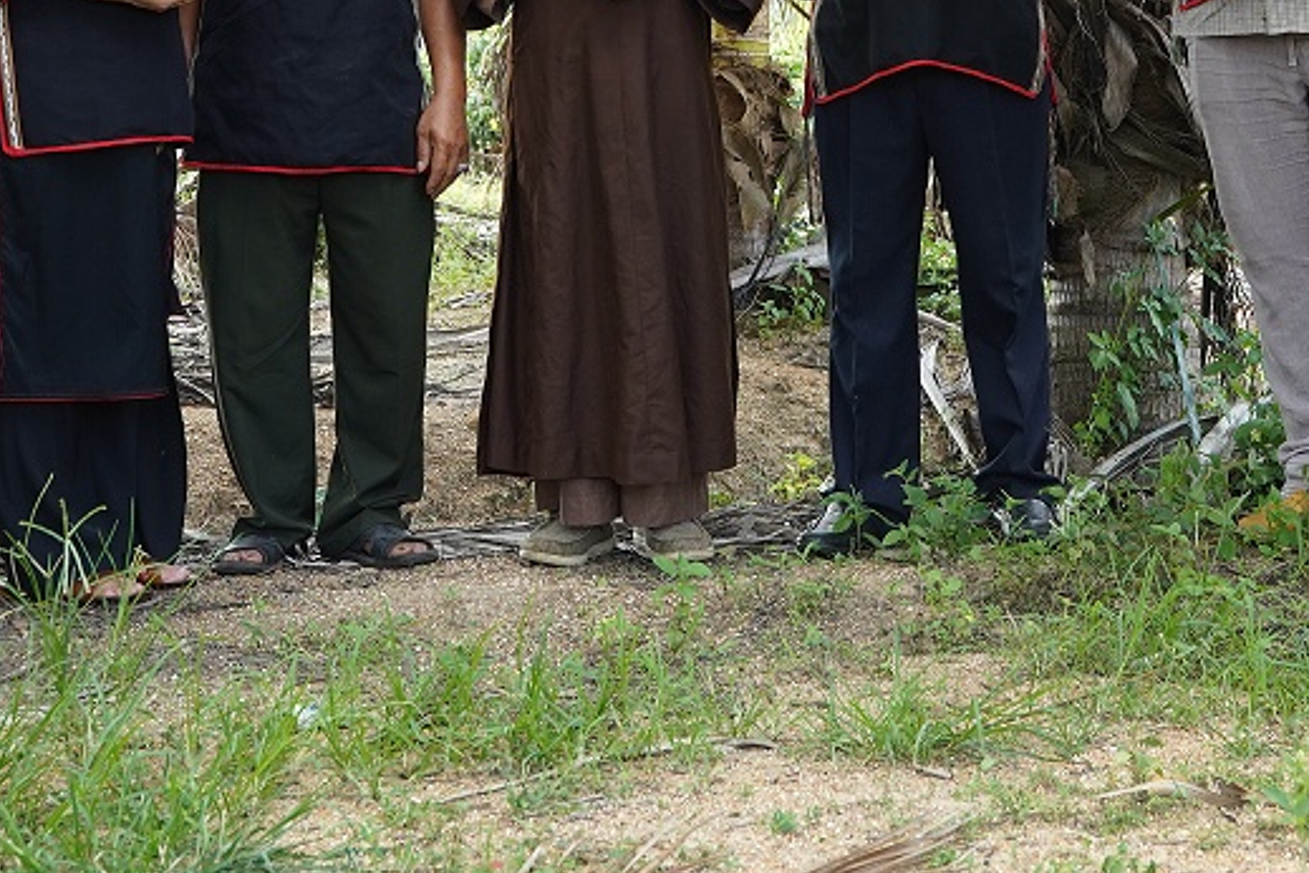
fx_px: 2945
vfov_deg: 16.3
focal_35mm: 81
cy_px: -121
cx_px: 835
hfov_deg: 25.0
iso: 400
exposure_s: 1/125
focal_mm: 28
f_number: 4.5
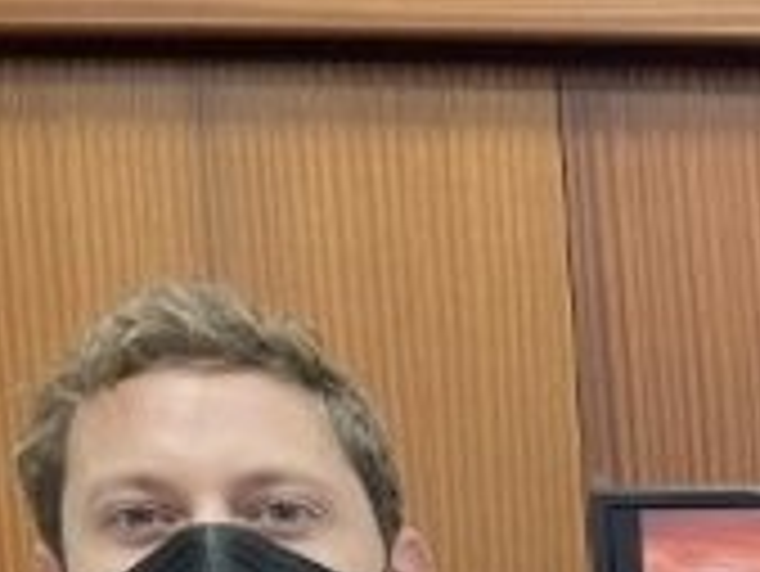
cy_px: 1117
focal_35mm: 106
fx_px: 2329
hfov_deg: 15.7
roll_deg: +1.7
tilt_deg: -6.2
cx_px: 1381
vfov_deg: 12.4
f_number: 1.6
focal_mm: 4.2
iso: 125
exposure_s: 1/50
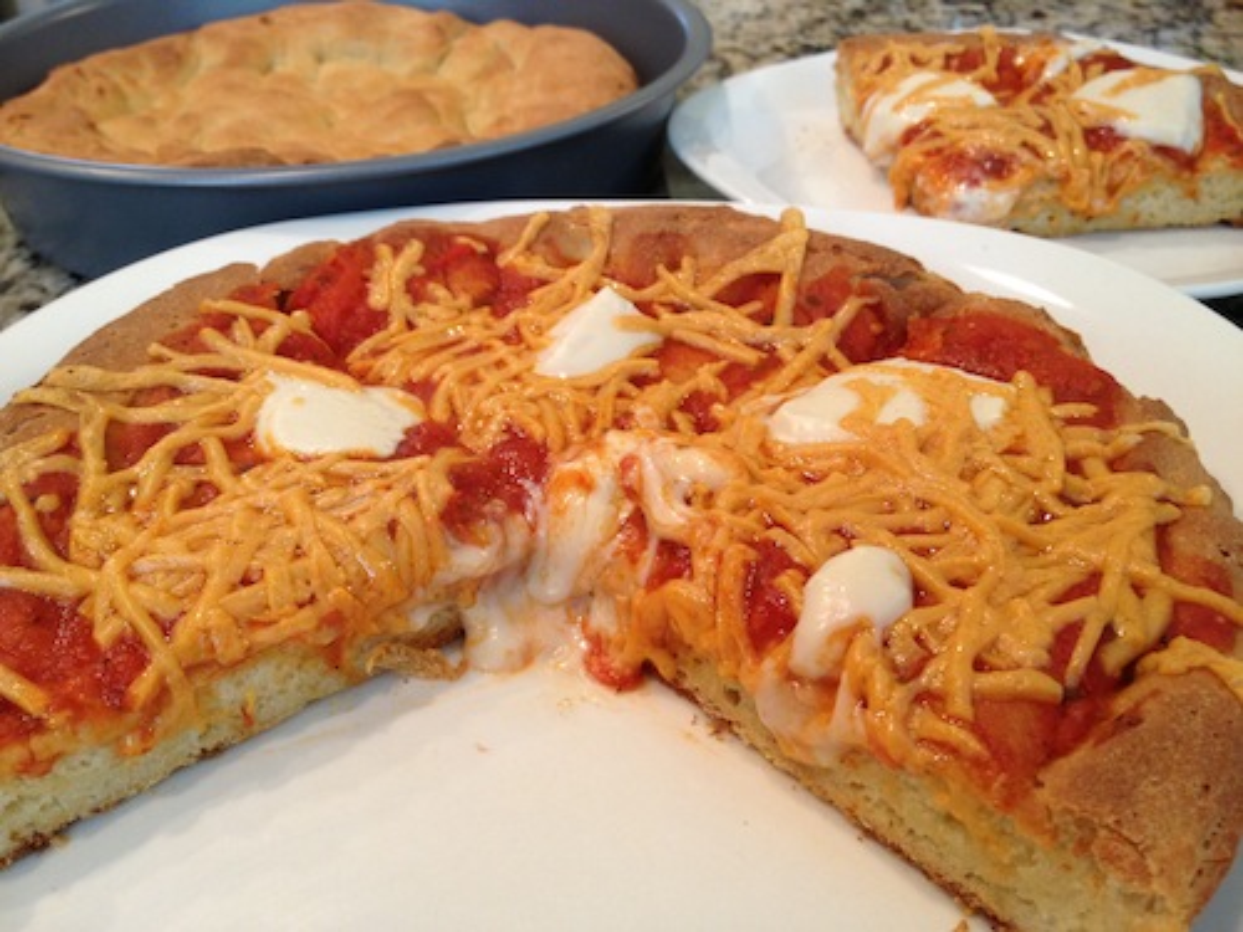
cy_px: 466
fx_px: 1257
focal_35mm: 35
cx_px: 622
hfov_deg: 52.6
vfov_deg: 40.7
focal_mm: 4.28
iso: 125
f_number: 2.4
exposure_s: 1/20
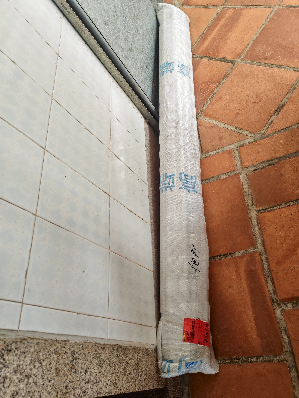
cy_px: 199
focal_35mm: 27
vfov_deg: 65.3
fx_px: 311
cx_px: 150
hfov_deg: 51.4
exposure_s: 1/100
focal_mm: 5.52
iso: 400
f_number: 1.95
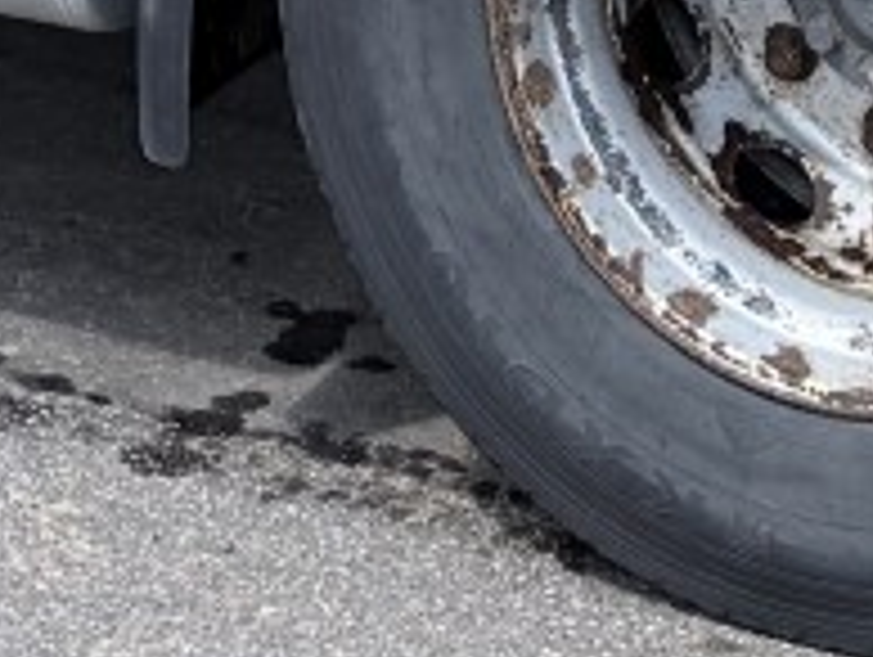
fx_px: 4495
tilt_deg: +0.7
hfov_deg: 11.0
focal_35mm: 178
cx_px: -36
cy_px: -1498
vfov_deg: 7.2
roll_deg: -0.6
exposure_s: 1/3279
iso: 100
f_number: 1.78
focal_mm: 6.76
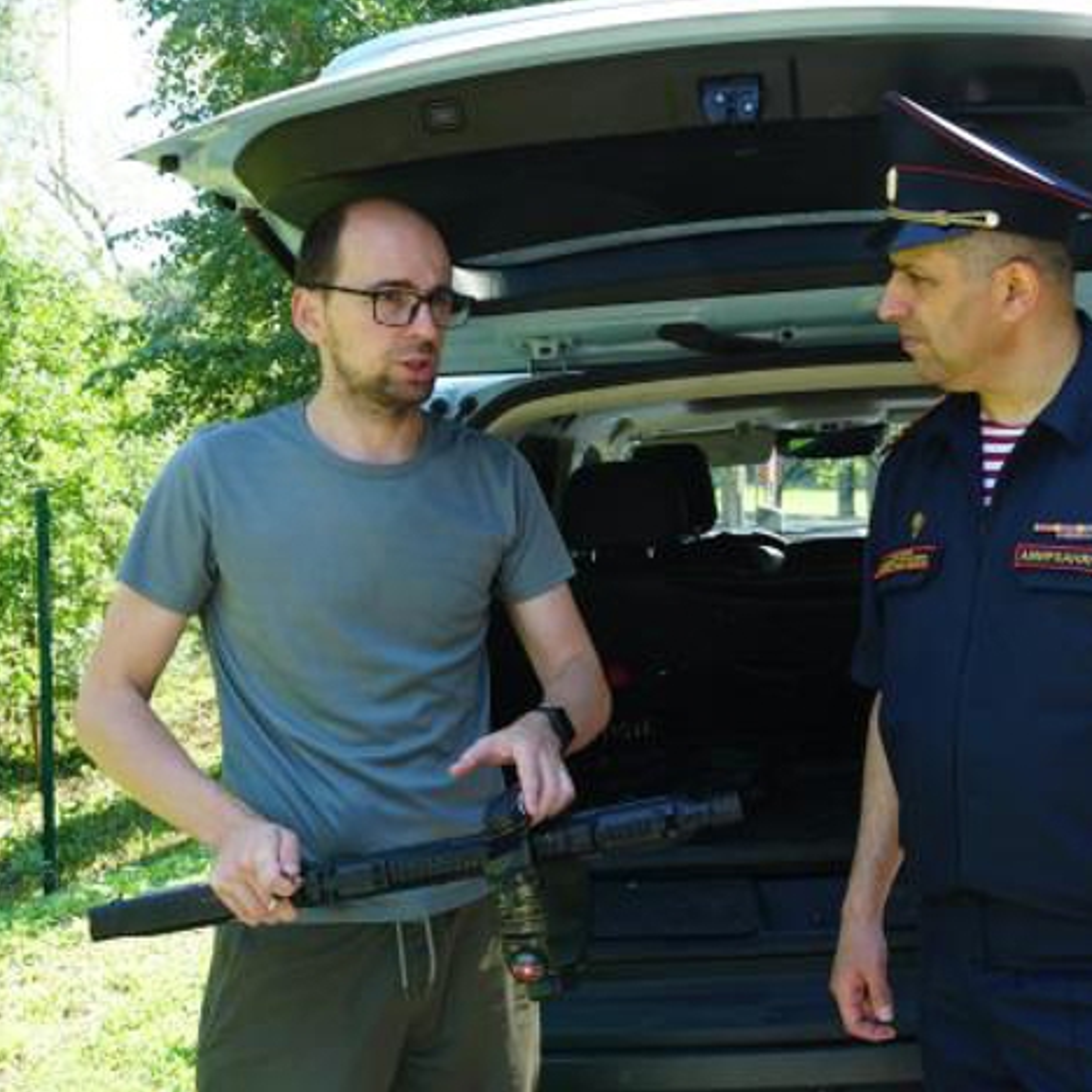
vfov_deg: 34.7
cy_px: 511
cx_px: 747
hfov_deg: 34.3
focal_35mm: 49
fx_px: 1749
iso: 100
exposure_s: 1/60
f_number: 5
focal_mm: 24
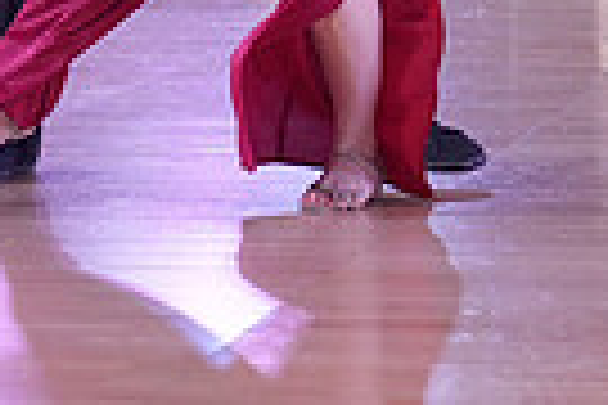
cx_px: 180
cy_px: -407
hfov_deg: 6.9
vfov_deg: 4.5
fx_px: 5066
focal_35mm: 300
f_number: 4
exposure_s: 1/500
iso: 2000
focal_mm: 70
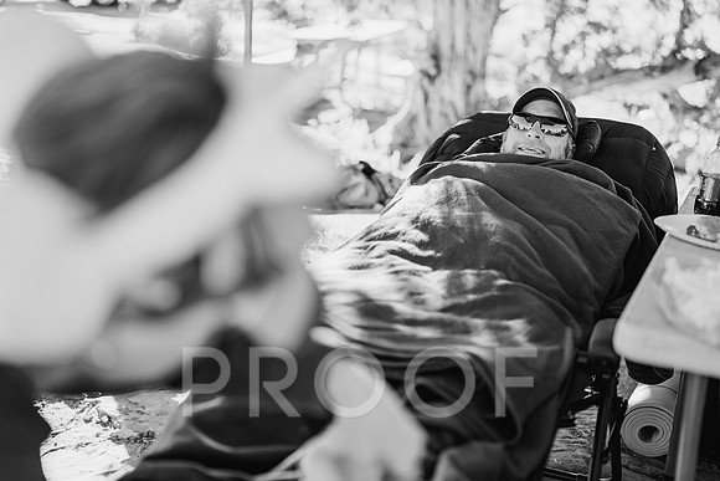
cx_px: 360
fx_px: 1000
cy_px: 240
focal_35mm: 50
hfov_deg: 39.6
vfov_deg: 27.0
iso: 100
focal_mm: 50
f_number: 1.8
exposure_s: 1/640
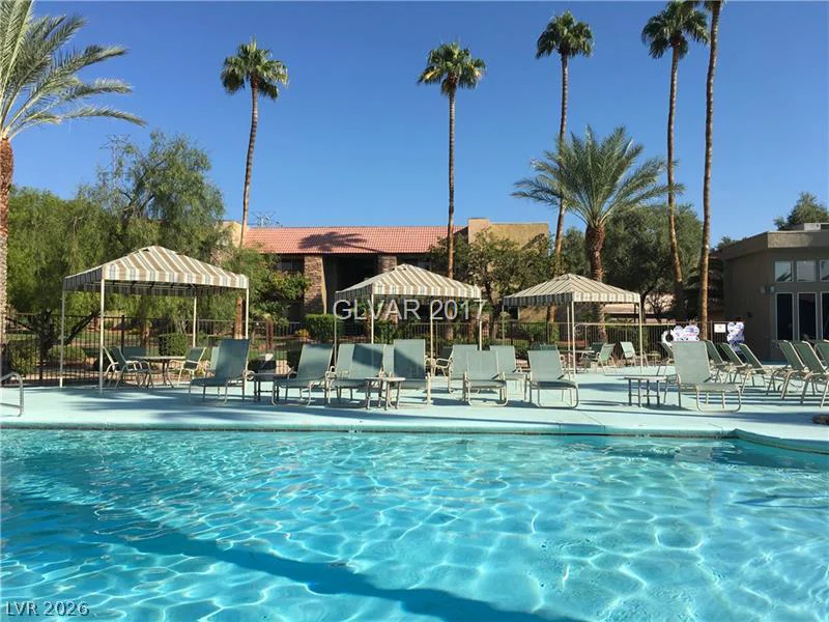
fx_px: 695
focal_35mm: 29
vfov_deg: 48.2
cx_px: 414
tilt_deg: +1.3
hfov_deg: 61.7
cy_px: 311
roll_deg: +0.5
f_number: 2.2
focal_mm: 4.15
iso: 25
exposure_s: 1/1789
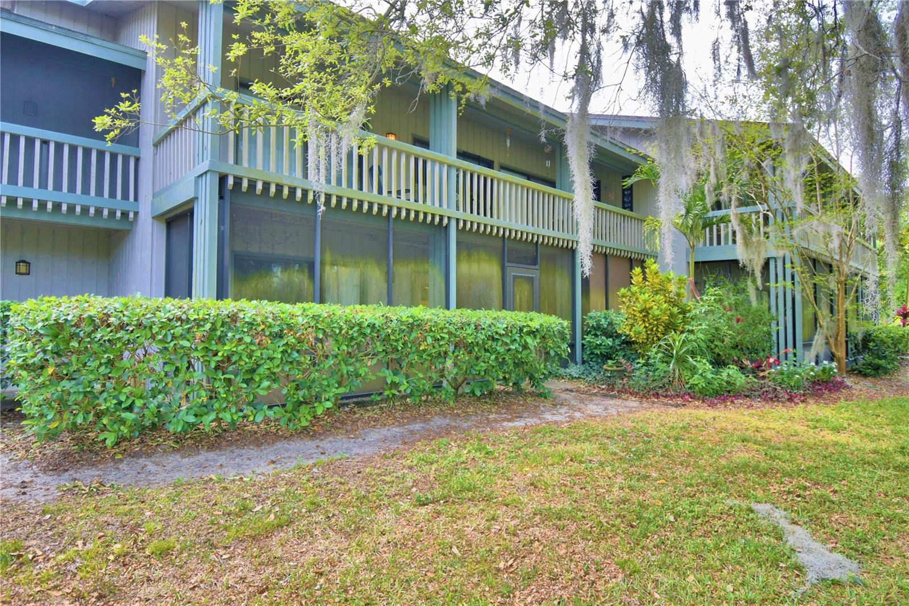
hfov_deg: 86.9
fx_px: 480
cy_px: 303
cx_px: 454
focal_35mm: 19
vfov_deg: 64.5
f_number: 5
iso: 200
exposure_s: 1/200
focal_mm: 13
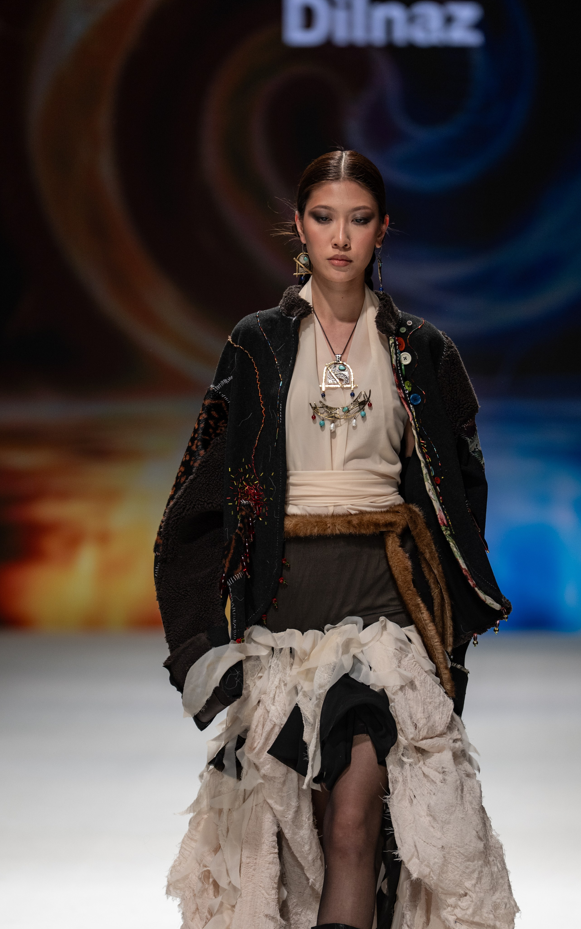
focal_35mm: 306
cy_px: 464
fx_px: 7753
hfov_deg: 4.3
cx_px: 310
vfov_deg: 6.9
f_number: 2.8
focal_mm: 200
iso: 200
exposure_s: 1/400
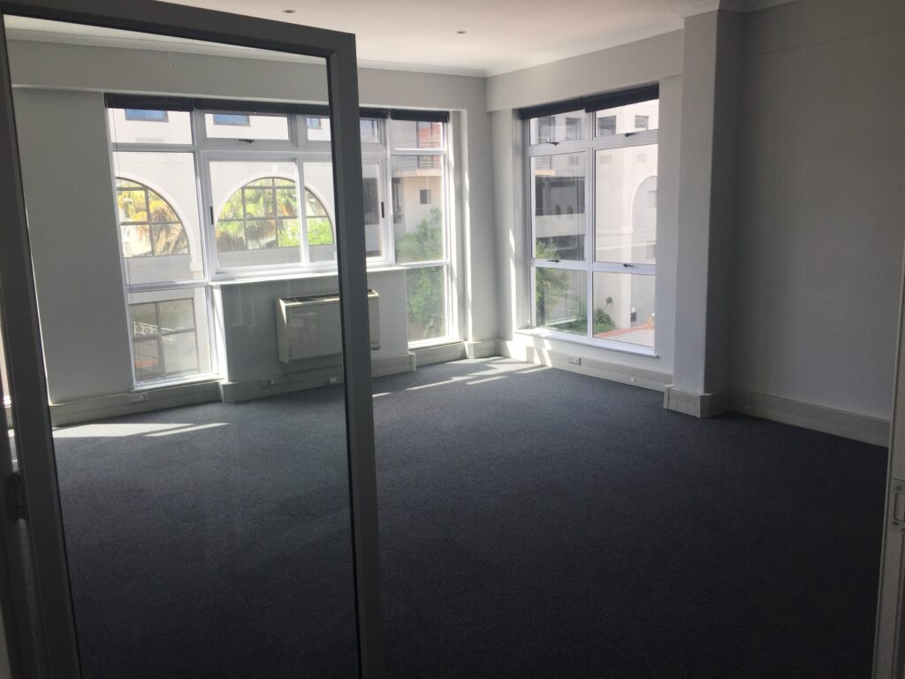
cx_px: 452
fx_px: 758
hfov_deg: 61.7
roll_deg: +1.5
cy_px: 340
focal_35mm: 29
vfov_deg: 48.2
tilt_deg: -12.5
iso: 32
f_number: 2.2
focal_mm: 4.15
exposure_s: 1/311
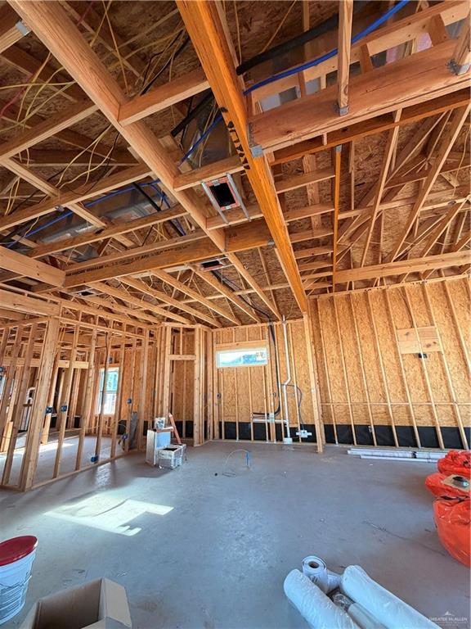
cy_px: 314
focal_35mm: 14
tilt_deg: +15.8
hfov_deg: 85.7
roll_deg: +2.4
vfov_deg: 102.1
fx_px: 254
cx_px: 236
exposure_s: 1/121
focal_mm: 2.22
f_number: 2.2
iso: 250
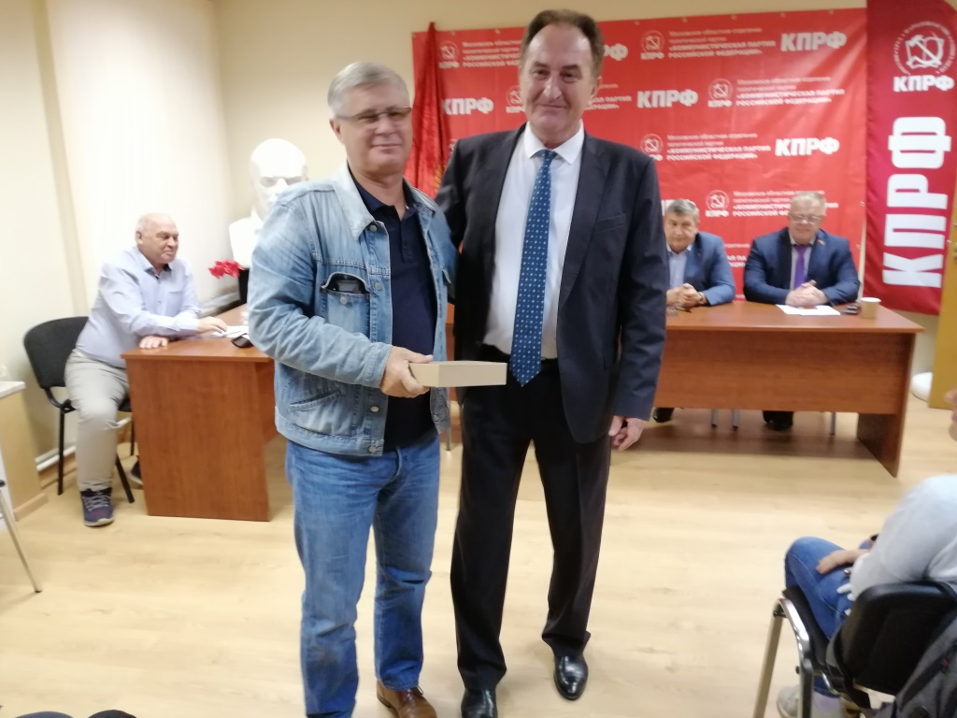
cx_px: 478
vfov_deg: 51.4
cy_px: 359
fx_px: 746
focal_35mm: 27
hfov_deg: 65.3
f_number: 1.8
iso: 400
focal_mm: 3.95
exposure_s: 1/25
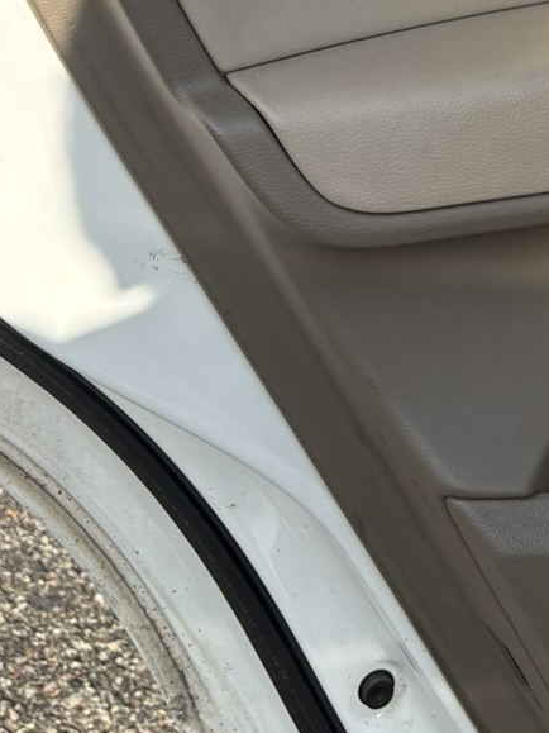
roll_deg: -1.1
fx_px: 1946
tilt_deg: -10.3
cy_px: -375
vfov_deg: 18.7
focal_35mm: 92
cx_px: 806
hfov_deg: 15.0
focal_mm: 5.96
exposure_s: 1/2283
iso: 50
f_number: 1.6
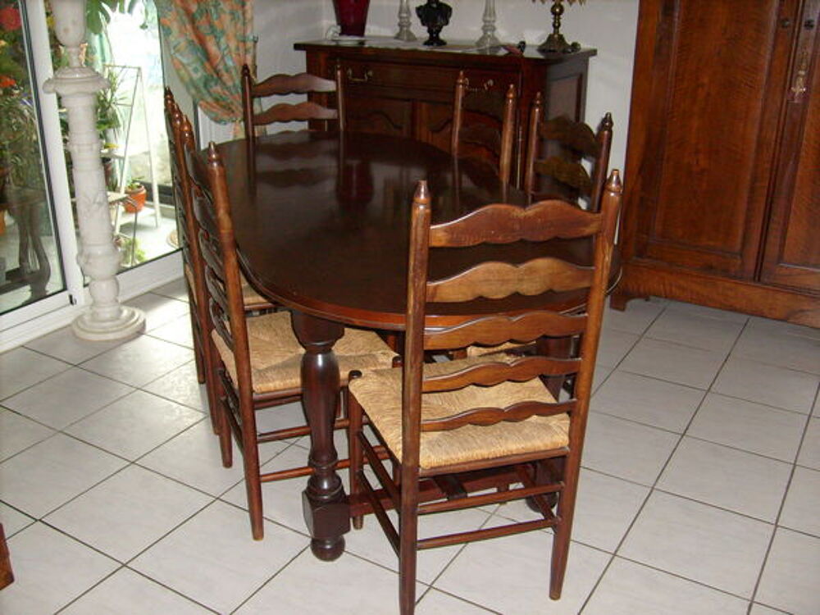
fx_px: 829
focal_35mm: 35
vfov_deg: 40.7
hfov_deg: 52.6
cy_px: 308
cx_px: 410
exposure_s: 1/45
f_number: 2.8
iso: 100
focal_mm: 5.8
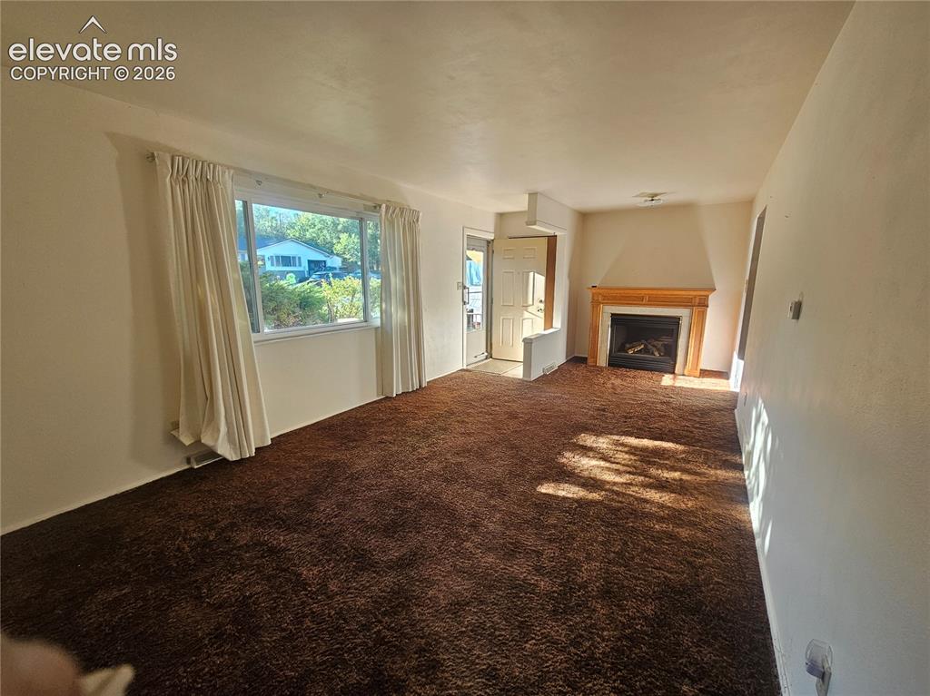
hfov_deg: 106.2
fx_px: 349
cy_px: 348
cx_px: 465
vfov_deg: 89.9
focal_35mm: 13
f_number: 2.2
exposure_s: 1/60
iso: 64
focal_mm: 2.2
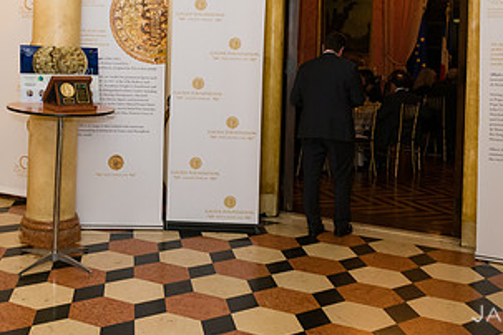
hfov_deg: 41.9
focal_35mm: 46
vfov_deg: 28.2
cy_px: 37
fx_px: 643
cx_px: 149
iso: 1000
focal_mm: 24
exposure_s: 1/125
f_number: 4
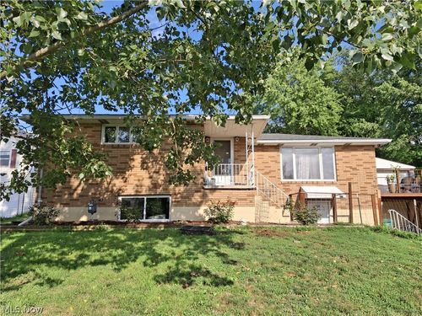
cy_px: 158
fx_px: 305
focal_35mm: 25
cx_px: 211
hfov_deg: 69.4
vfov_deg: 54.9
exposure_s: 1/1092
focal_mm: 4.69
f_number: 1.8
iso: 25
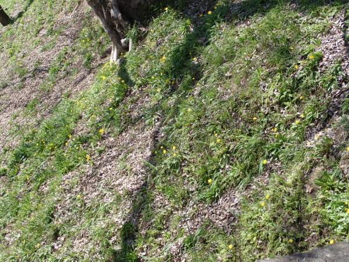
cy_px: 131
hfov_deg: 33.8
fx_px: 575
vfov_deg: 25.7
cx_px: 174
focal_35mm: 57
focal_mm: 10.29
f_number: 5
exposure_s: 1/200
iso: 100
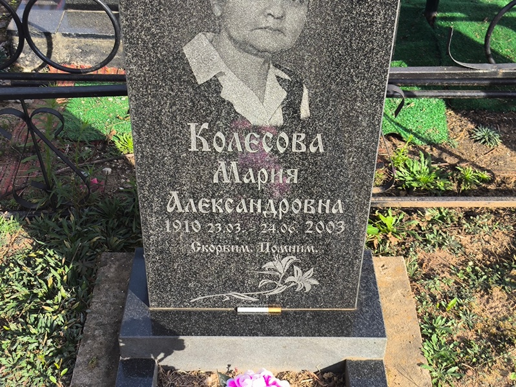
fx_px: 746
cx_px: 258
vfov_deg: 29.1
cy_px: 194
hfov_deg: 38.2
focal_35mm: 50
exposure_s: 1/590
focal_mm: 4.71
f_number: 1.7
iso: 50
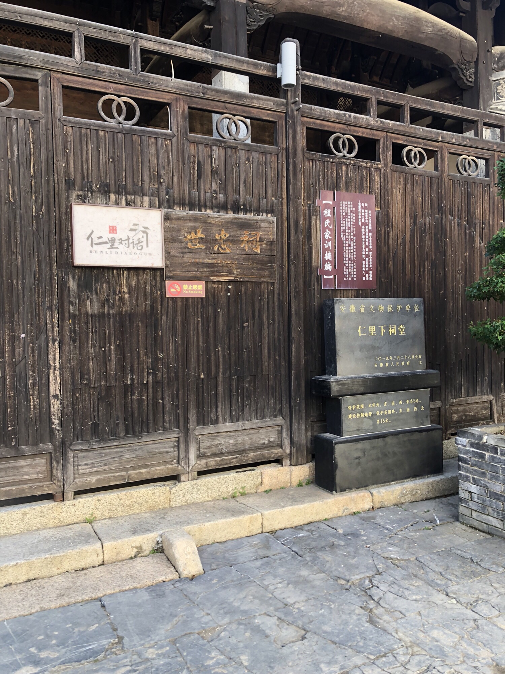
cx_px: 252
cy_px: 337
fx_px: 545
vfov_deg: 63.4
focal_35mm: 28
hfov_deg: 49.7
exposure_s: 1/100
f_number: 1.8
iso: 25
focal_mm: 3.99
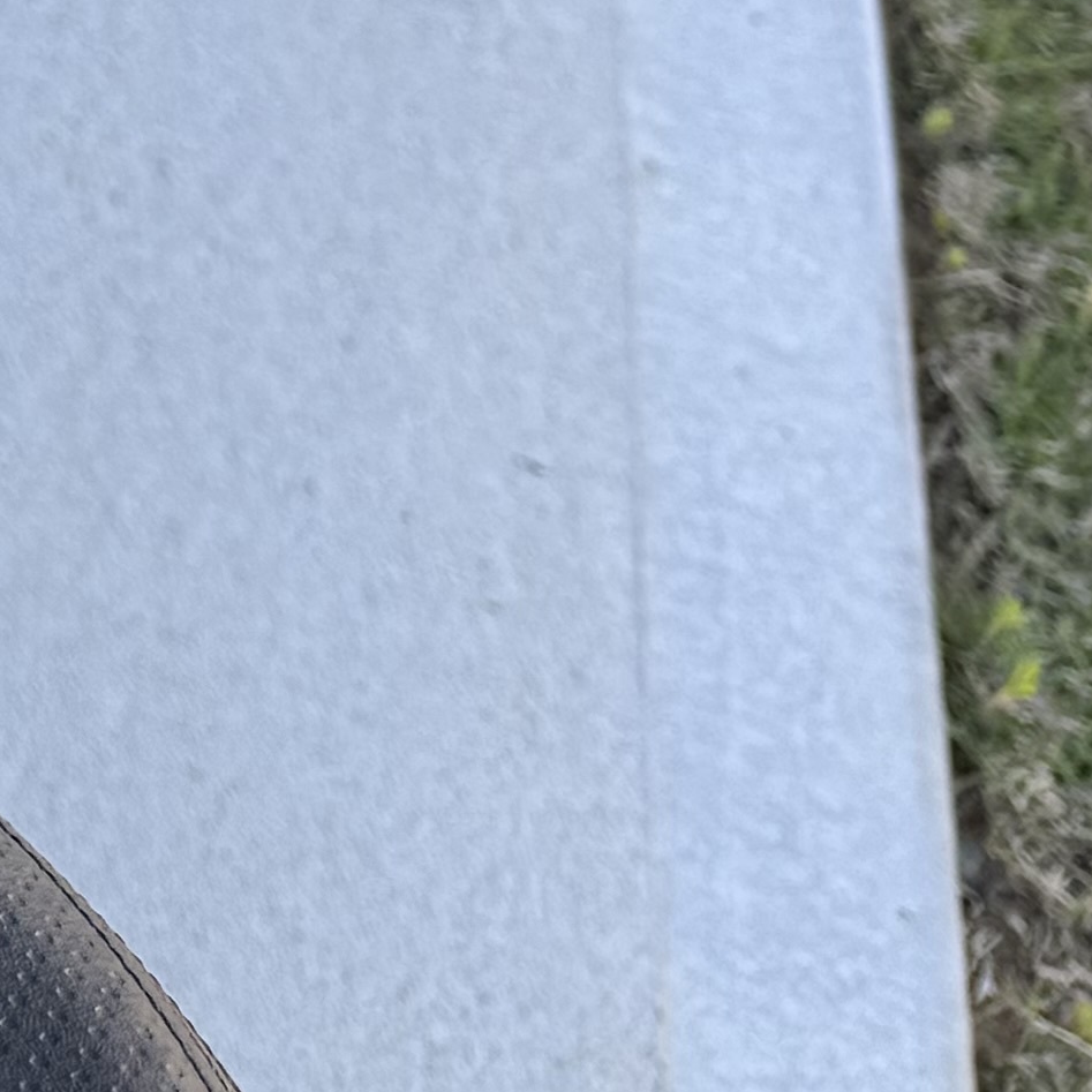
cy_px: -896
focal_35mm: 128
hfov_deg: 11.6
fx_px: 4568
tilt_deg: -38.3
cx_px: -1402
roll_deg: -17.4
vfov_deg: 12.4
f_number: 1.78
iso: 80
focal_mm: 6.76
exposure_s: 1/464
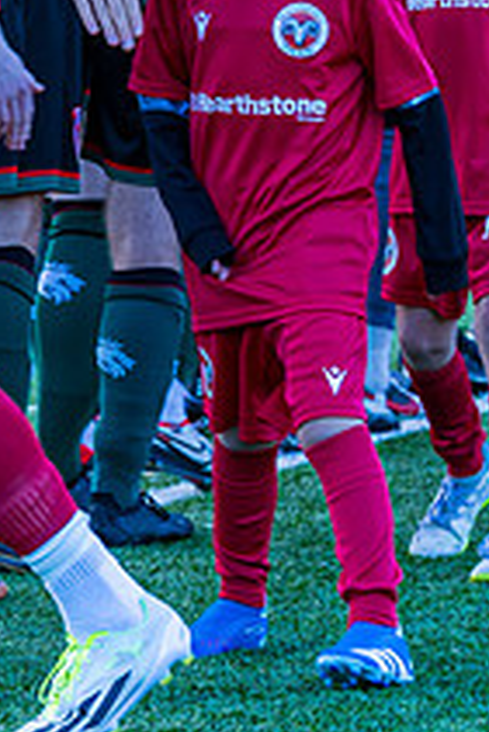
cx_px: 212
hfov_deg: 3.6
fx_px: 7811
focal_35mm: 384
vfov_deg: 5.4
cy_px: 163
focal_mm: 80
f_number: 5
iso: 200
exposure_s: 1/200
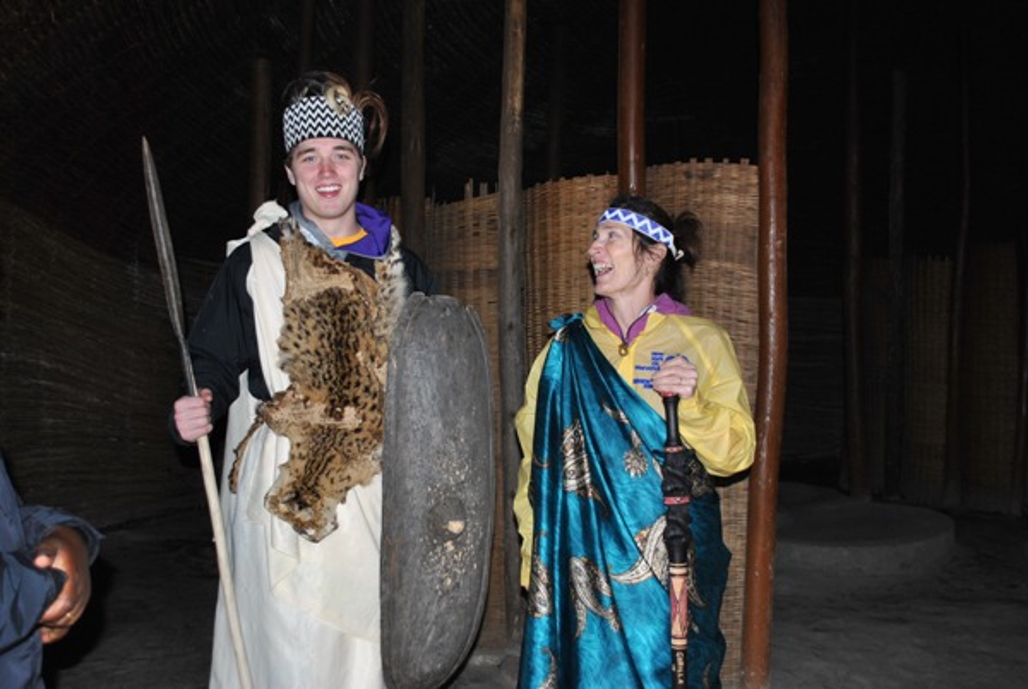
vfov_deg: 37.0
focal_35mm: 36
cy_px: 344
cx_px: 514
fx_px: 1030
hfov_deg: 53.1
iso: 200
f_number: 4
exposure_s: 1/60
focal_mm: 24
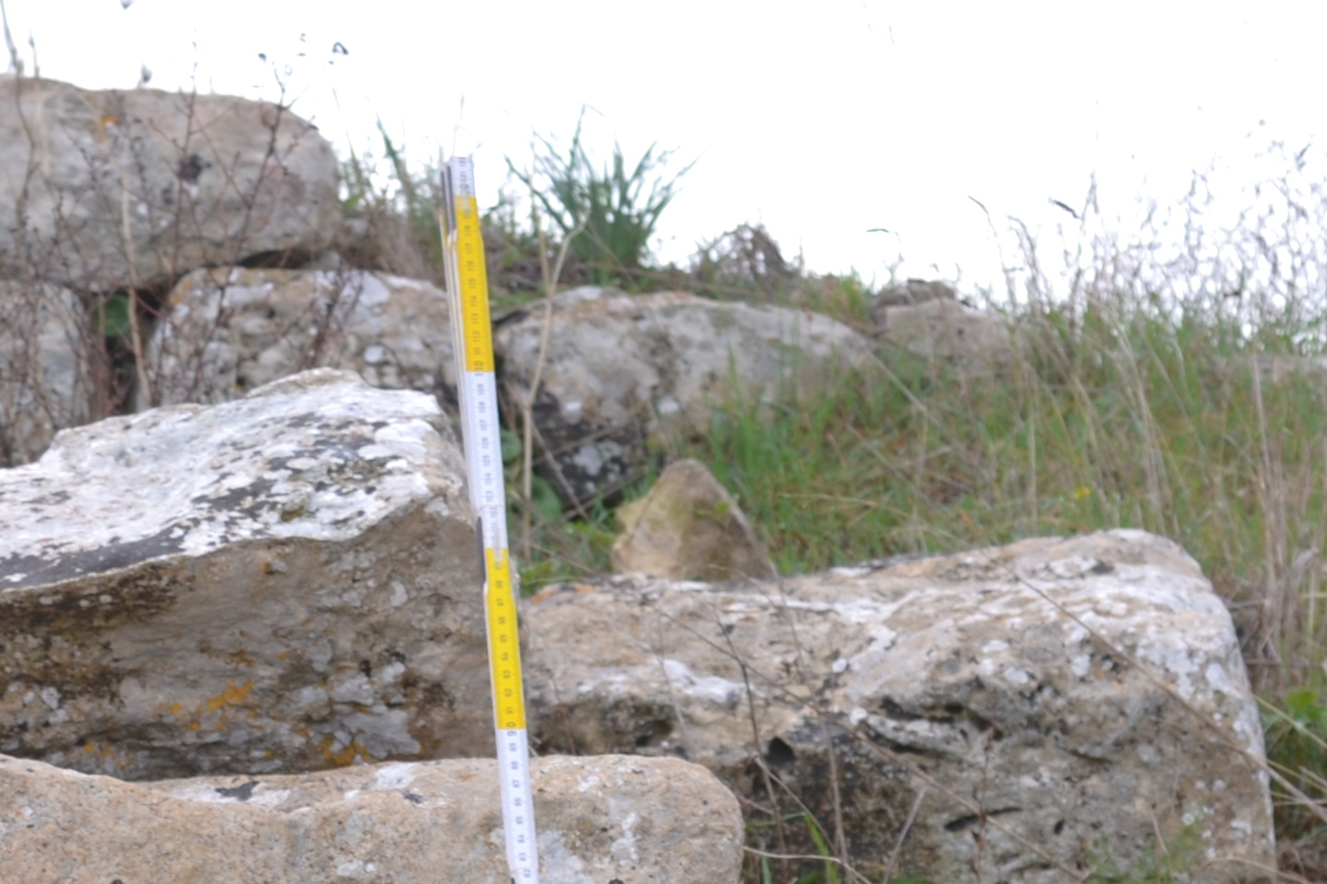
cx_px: 338
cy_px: 1075
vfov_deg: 15.3
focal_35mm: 86
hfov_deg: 23.4
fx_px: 3169
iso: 100
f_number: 3.5
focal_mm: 18
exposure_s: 1/60
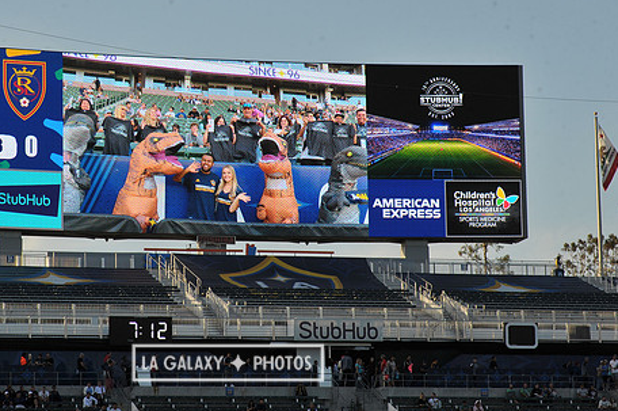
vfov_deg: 9.8
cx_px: 228
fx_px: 2401
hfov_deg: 14.7
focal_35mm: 140
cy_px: 159
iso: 400
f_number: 11
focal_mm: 110
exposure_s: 1/500
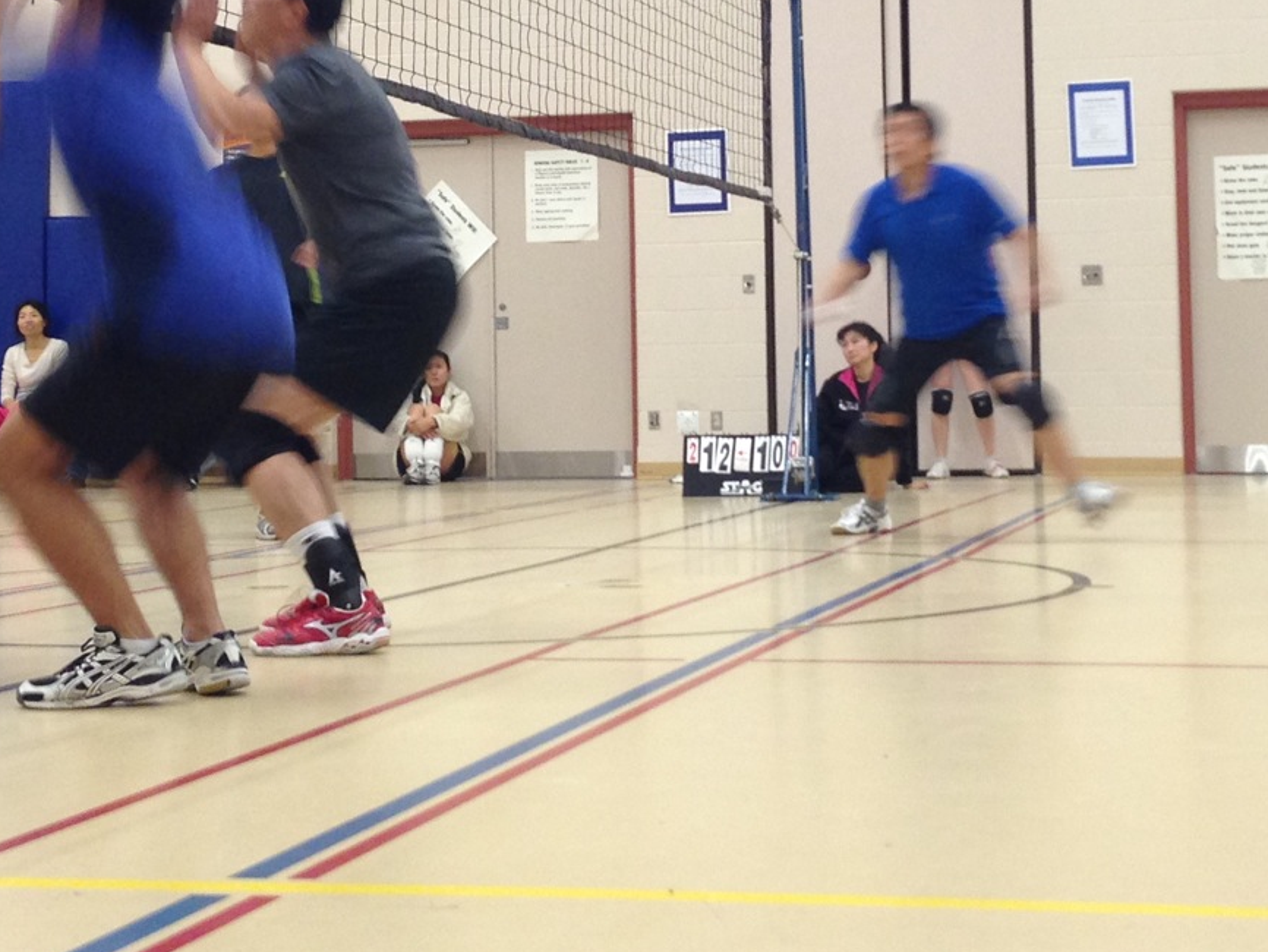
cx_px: 698
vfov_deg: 18.7
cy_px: 198
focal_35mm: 78
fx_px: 2858
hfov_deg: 25.0
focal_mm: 4.13
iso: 100
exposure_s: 1/20
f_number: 2.4
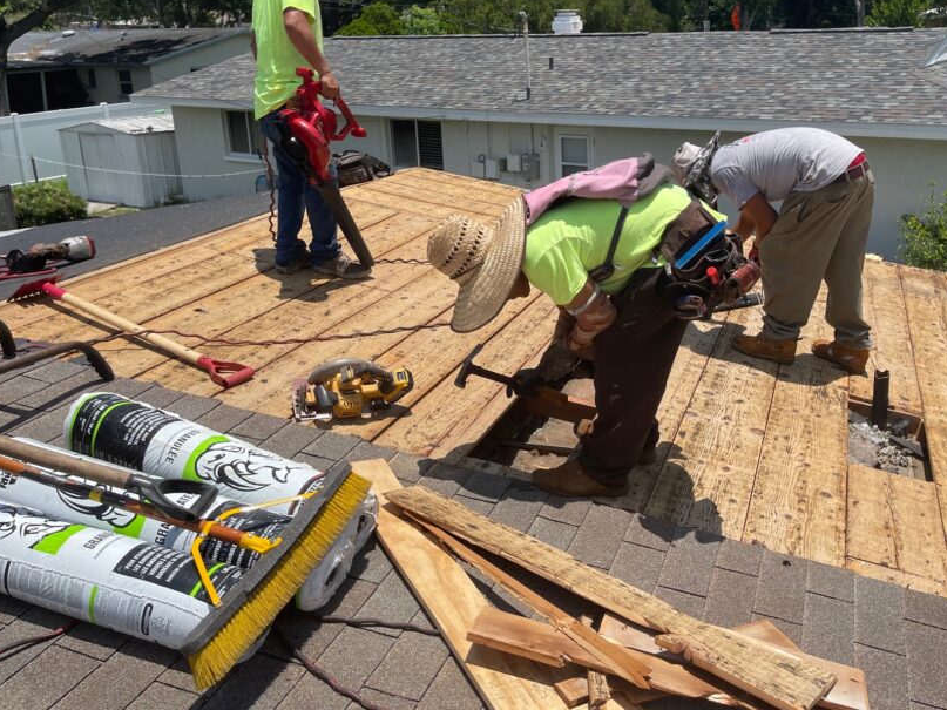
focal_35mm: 33
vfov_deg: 42.7
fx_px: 903
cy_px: 278
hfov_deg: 54.8
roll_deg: +1.2
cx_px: 587
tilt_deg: -16.4
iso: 32
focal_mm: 5.1
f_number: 1.6
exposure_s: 1/4348
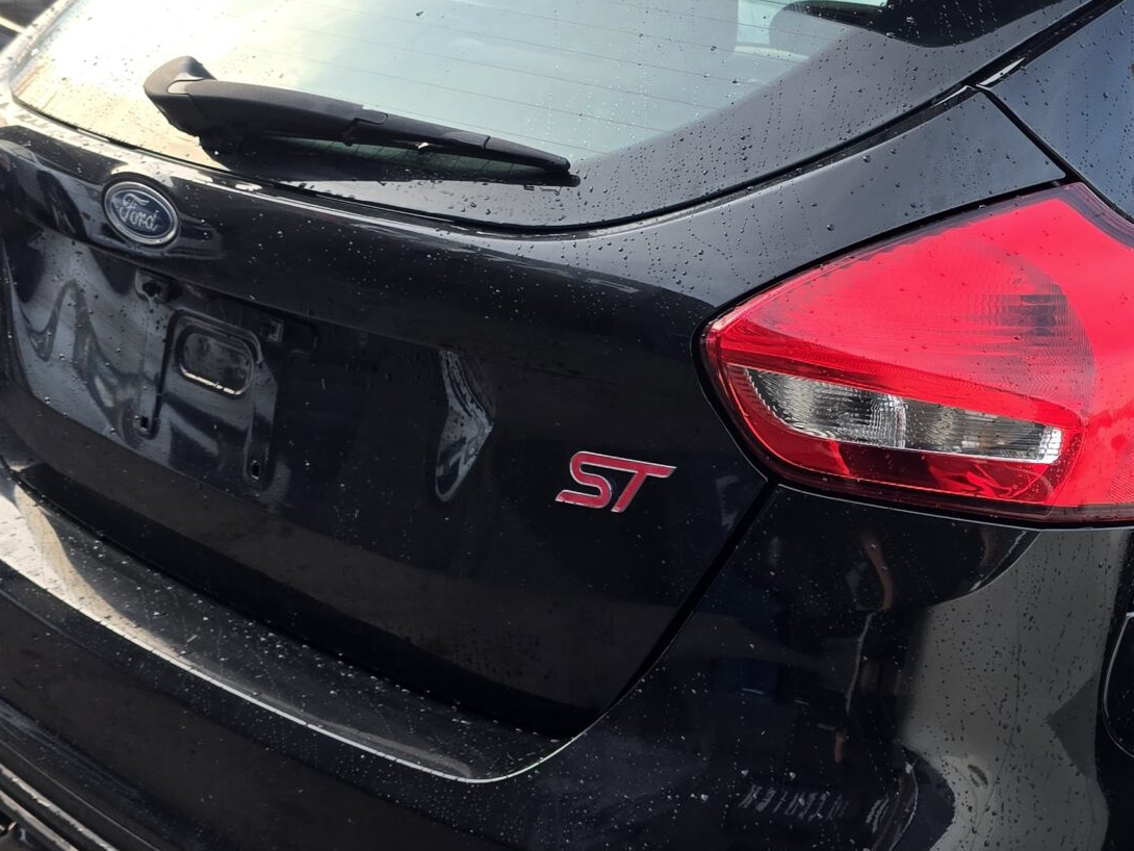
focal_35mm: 54
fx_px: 1769
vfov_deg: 27.0
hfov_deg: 33.5
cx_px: 1035
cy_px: 510
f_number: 1.7
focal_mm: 6.3
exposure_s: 1/180
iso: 80
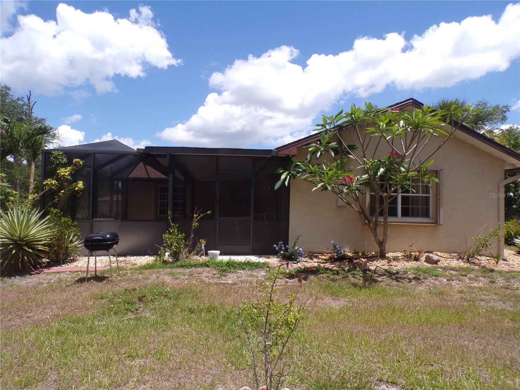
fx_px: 361
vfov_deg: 56.8
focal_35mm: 24
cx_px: 260
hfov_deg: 71.6
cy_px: 195
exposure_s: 1/340
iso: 80
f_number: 5.8
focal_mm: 4.3
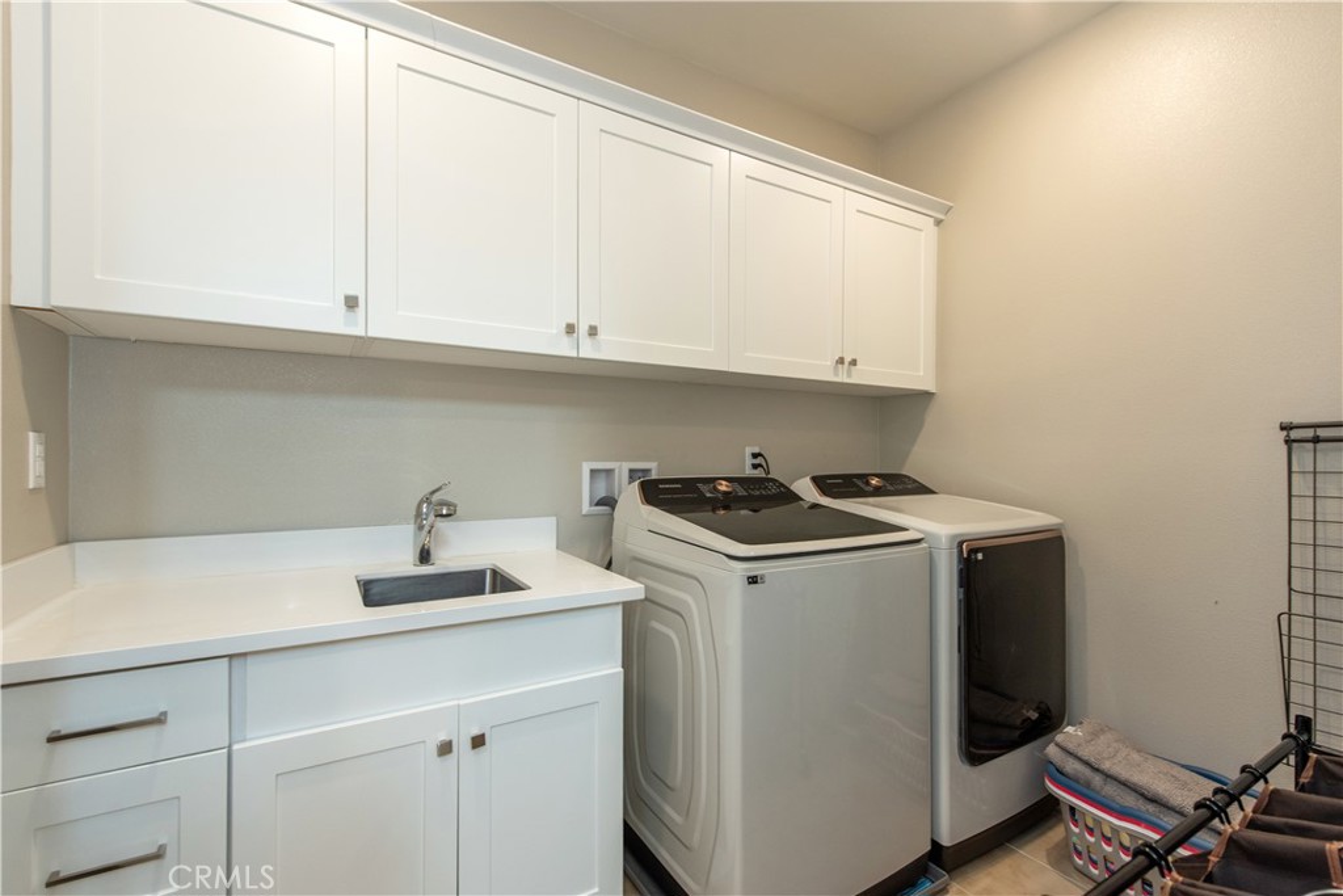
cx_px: 672
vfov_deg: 73.8
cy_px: 448
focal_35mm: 16
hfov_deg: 96.7
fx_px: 597
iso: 800
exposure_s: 1/80
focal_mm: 16
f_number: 4.5
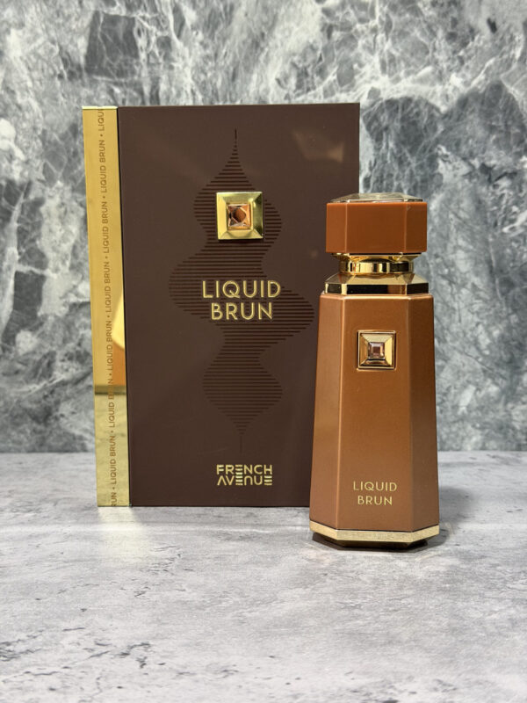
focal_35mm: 48
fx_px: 974
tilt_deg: -7.8
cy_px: 352
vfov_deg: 39.7
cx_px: 264
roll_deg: -0.6
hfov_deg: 30.3
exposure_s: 1/30
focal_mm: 6.76
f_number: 1.78
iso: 500
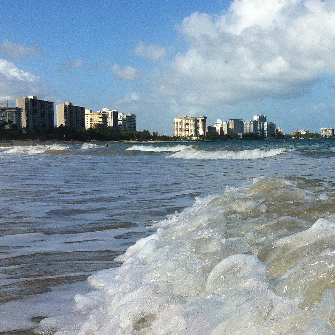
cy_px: 181
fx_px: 679
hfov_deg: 27.1
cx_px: 274
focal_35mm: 62
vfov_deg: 27.7
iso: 80
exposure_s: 1/2320
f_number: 2.8
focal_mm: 3.85
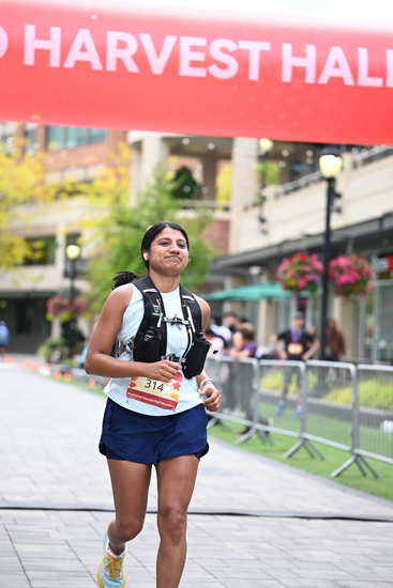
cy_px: 294
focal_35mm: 87
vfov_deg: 23.4
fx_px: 1424
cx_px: 196
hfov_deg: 15.7
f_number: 2.8
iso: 640
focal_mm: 87
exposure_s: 1/2000
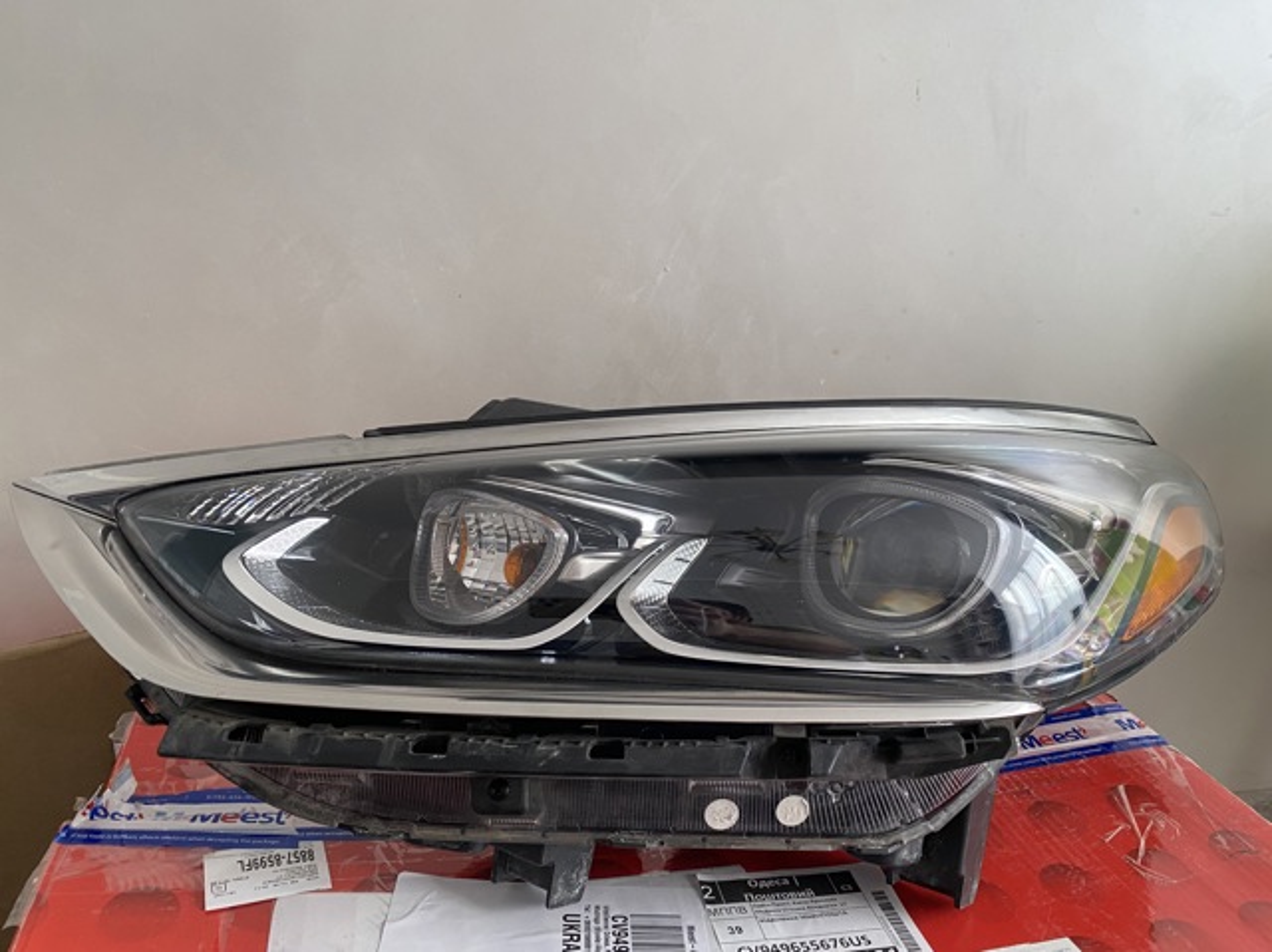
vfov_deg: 53.0
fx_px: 955
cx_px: 636
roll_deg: -5.0
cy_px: 476
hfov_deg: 67.3
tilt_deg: -20.1
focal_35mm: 26
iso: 125
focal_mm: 4.25
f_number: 1.8
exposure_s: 1/86
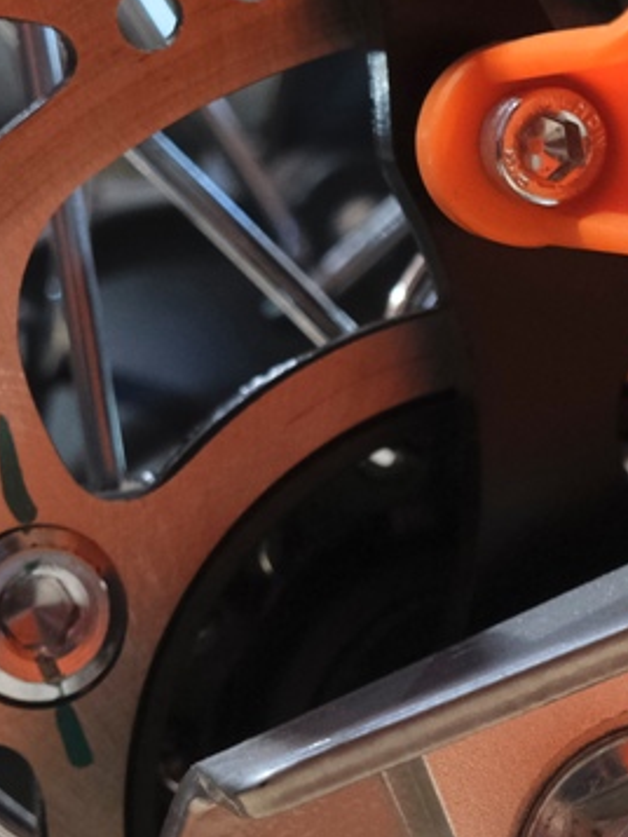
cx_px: 661
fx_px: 4787
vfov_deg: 10.0
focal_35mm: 198
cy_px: 606
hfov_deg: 7.5
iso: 1600
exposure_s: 1/100
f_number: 4
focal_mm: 30.8
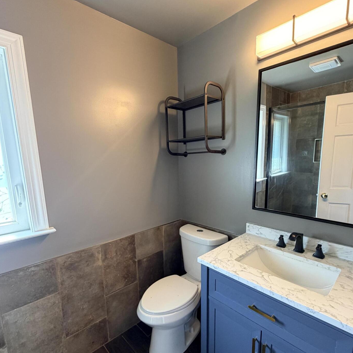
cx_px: 174
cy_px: 195
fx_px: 208
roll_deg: +1.2
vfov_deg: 80.5
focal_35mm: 18
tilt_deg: -9.0
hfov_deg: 80.7
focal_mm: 2.22
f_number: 2.2
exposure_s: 1/60
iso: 250
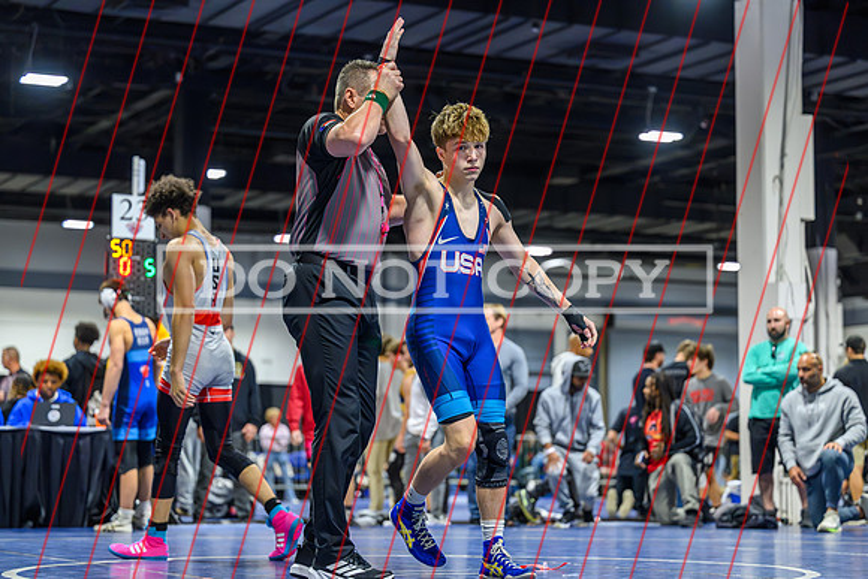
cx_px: 434
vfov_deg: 16.3
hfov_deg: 24.2
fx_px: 2020
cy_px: 290
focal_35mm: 84
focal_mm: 82
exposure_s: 1/800
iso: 5000
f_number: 2.8
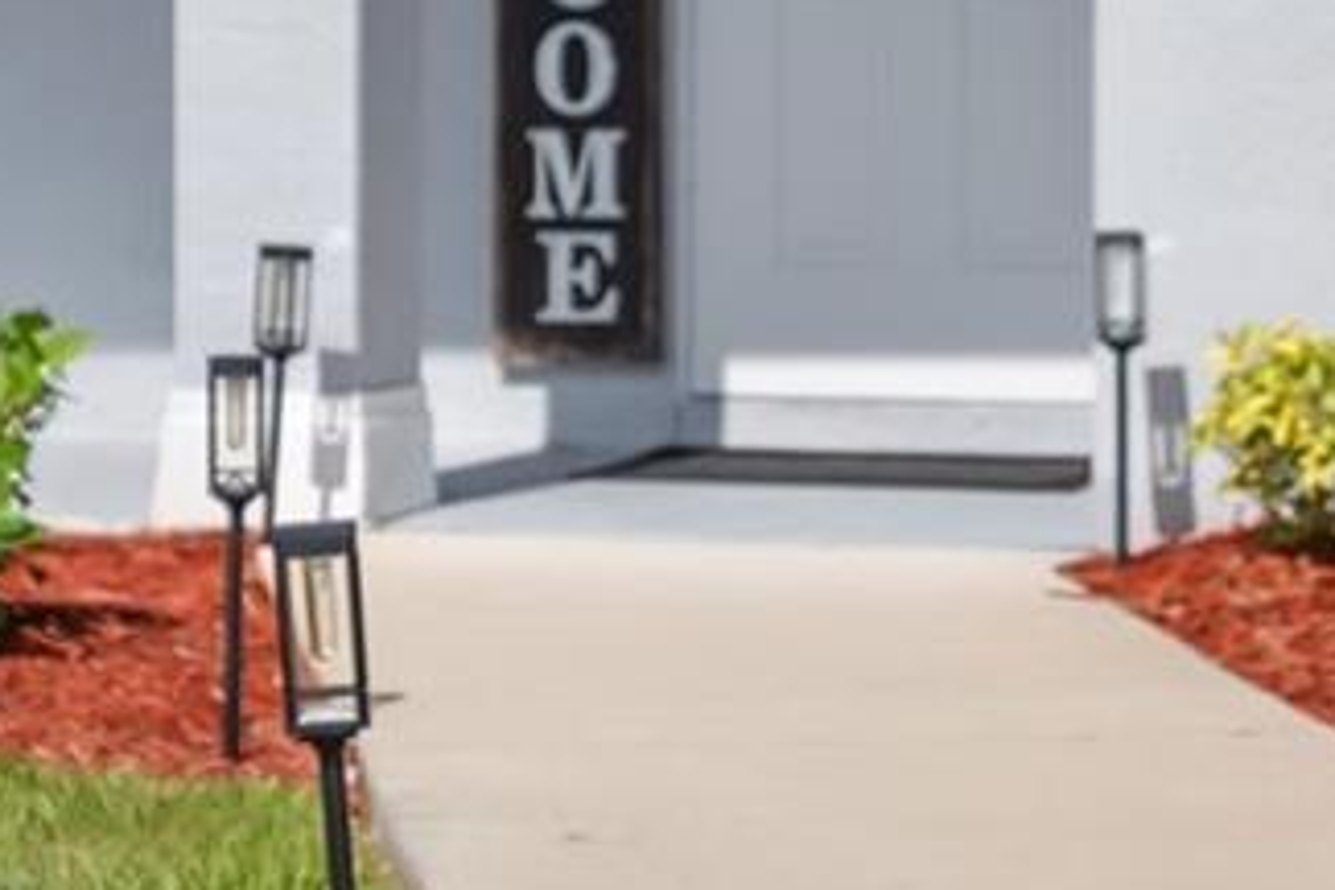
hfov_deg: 11.9
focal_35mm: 173
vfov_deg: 7.9
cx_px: 964
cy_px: 74
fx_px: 6415
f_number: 2.8
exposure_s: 1/2500
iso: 100
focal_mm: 35
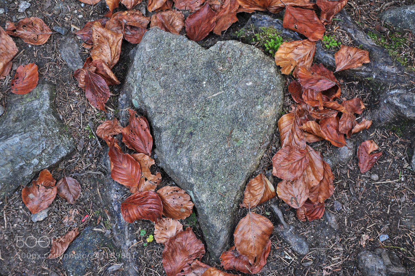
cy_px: 138
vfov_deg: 15.7
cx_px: 208
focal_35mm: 87
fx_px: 1002
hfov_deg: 23.4
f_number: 5
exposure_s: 1/15
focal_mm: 58
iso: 200
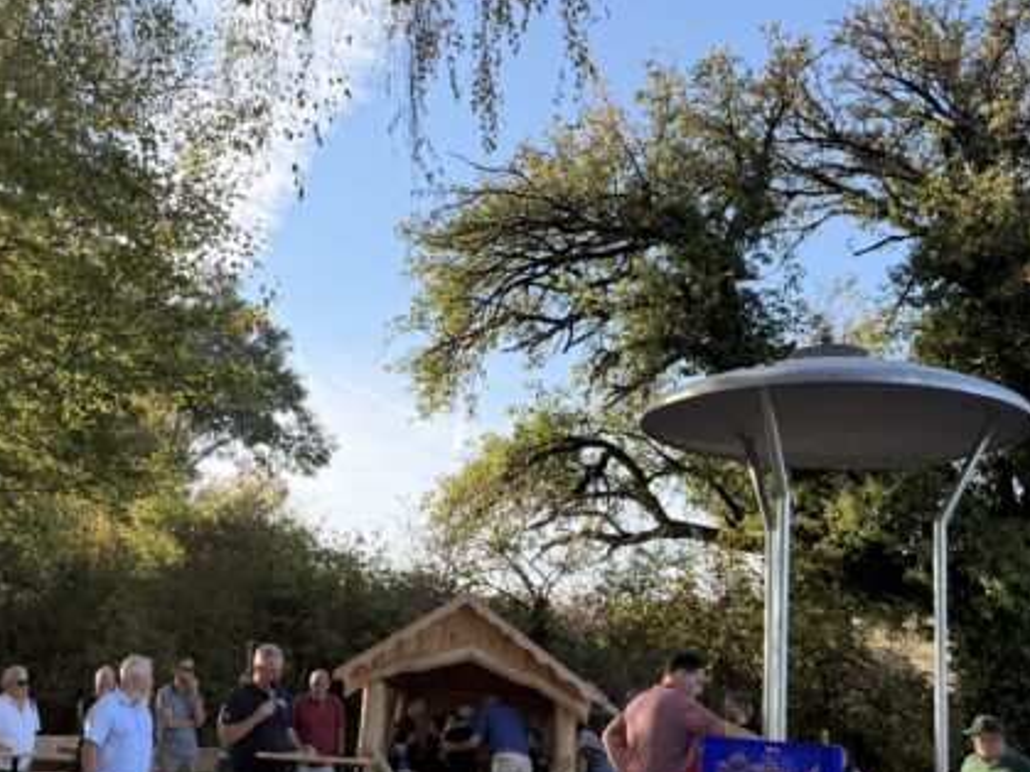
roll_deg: -5.2
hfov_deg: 42.3
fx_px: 1309
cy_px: 452
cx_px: 332
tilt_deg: +12.9
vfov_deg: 32.8
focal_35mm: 44
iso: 100
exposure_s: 1/1553
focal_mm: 6.76
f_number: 1.78
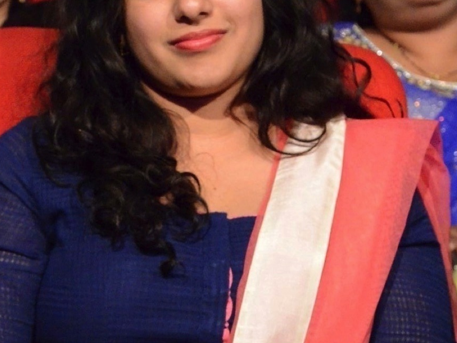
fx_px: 2786
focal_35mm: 211
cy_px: 277
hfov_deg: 9.4
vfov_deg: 7.0
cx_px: 176
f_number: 5.6
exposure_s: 1/125
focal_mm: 70
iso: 8000
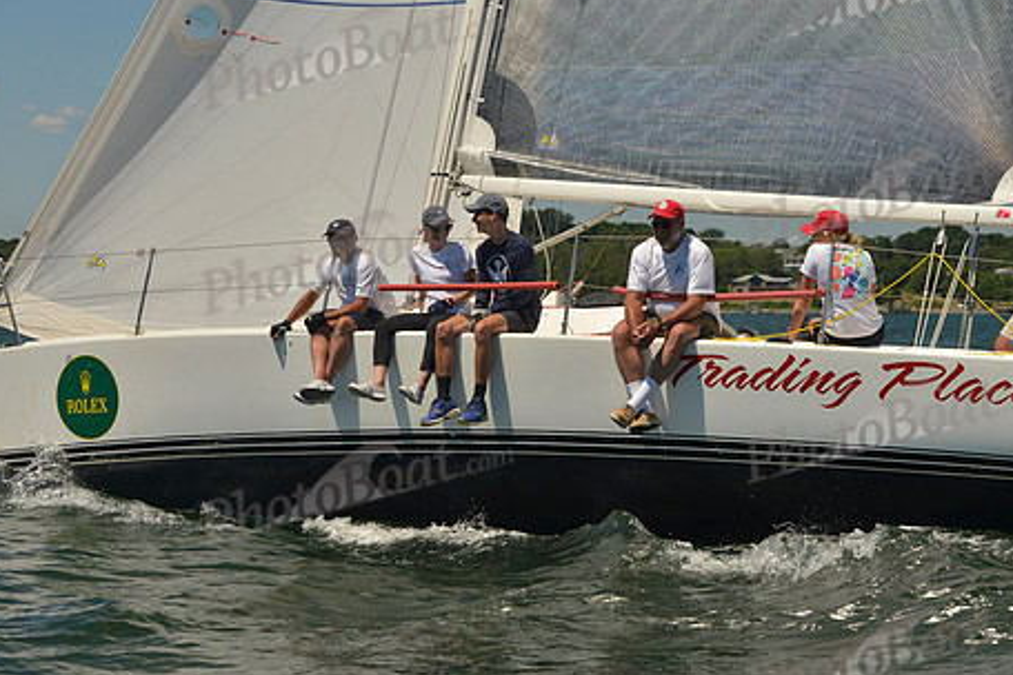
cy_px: 341
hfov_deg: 22.8
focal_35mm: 89
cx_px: 631
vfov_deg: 15.4
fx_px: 2504
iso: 280
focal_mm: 70
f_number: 8
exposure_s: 1/800
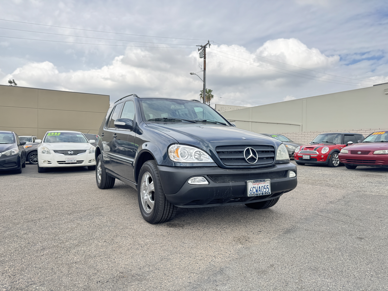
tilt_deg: -0.5
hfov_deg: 71.6
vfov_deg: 56.8
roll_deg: -1.3
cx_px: 194
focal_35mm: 24
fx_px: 269
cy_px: 146
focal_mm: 6.76
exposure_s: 1/739
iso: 80
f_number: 1.78
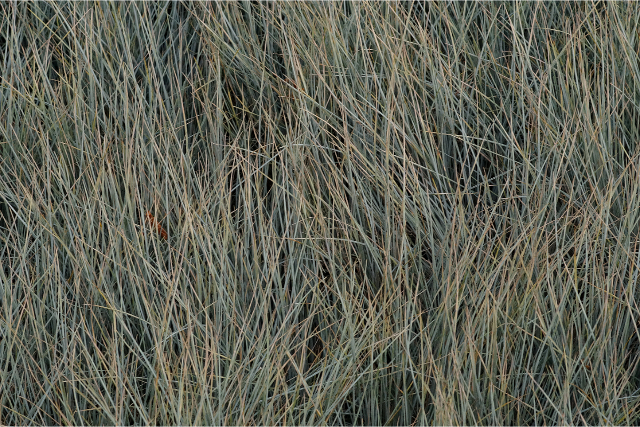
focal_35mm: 150
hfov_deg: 13.7
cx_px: 320
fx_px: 2666
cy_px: 214
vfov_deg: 9.1
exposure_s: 1/160
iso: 1000
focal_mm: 100
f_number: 13
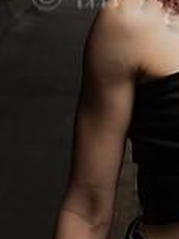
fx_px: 740
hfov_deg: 13.5
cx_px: 201
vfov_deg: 17.7
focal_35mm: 107
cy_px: -33
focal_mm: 29.5
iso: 400
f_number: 2.8
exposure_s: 1/400
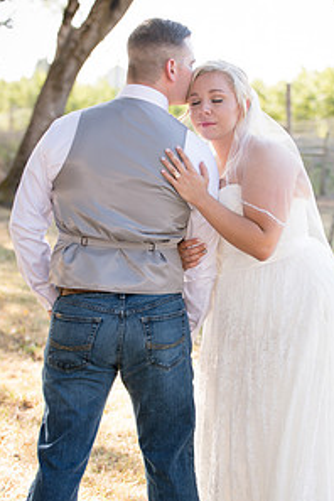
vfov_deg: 19.3
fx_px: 1475
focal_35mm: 106
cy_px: 285
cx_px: 219
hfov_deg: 12.9
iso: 400
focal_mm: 70
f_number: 4
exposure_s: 1/320
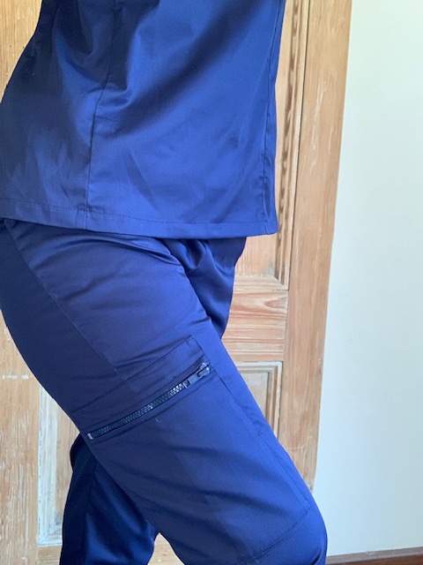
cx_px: 212
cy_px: 282
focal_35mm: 32
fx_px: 521
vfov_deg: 56.8
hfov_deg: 44.2
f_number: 2.2
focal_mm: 2.87
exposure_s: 1/30
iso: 320
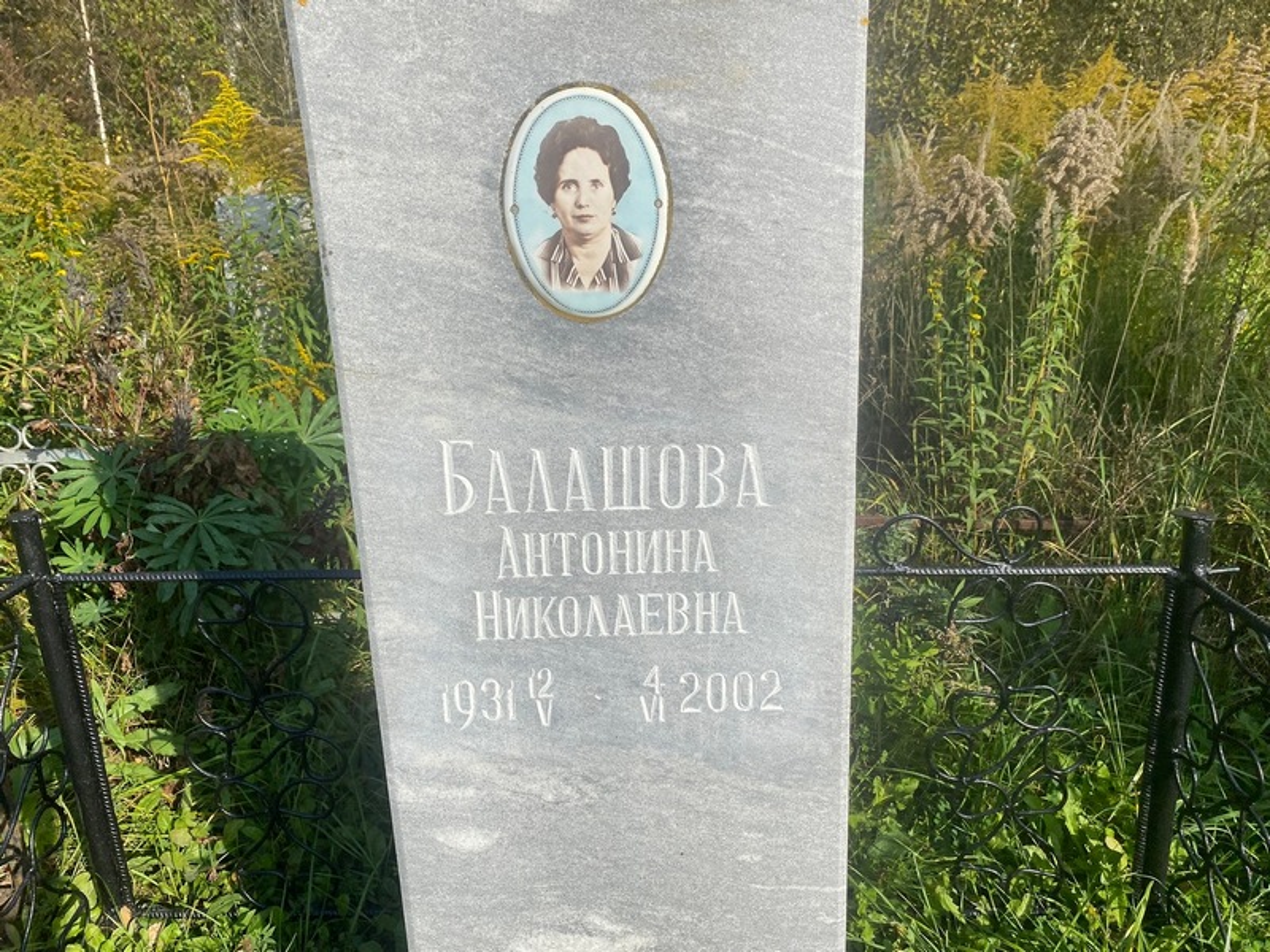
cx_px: 635
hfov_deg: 67.3
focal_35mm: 26
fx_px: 954
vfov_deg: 53.1
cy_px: 476
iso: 32
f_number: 1.8
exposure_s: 1/3040
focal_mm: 4.25
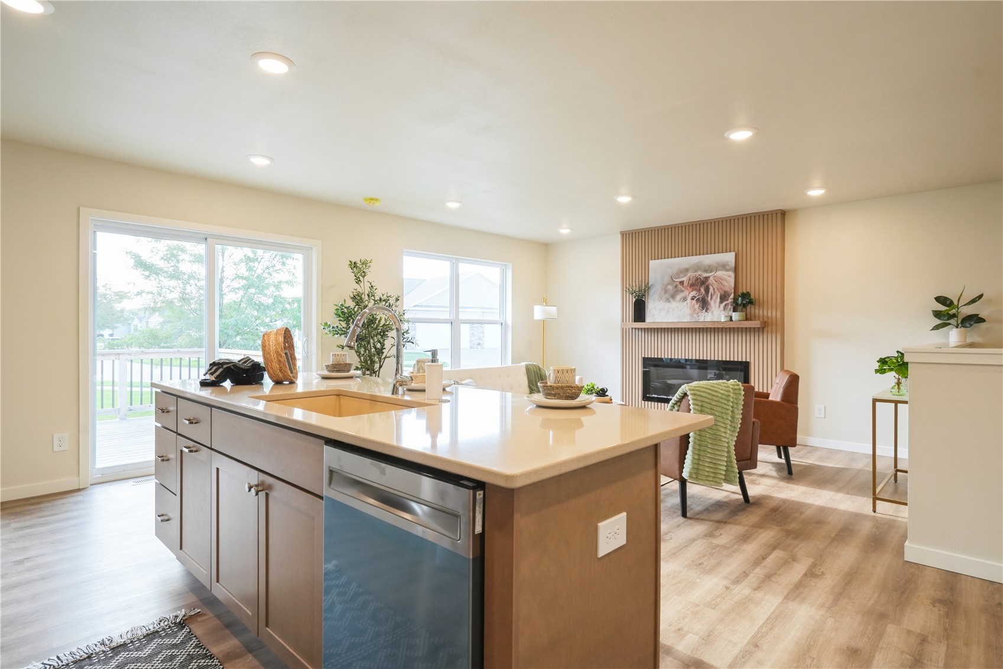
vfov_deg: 67.4
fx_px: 501
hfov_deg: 90.0
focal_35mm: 18
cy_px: 334
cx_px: 502
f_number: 8
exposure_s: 1/40
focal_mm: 18
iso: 400
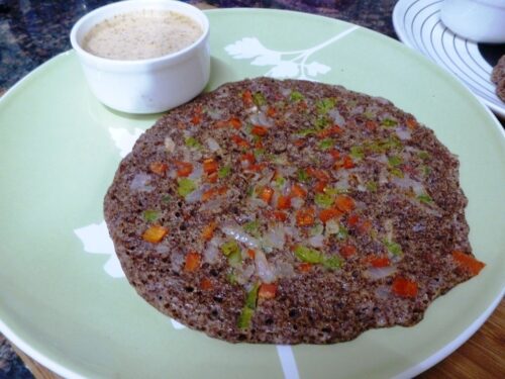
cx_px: 252
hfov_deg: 71.6
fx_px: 350
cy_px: 190
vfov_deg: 56.8
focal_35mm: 24
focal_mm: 4.3
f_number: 3.3
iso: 400
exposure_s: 1/10
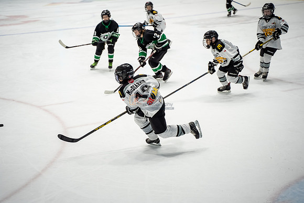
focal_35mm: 75
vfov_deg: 18.2
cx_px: 152
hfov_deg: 27.0
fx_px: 633
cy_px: 102
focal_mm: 75
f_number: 2.8
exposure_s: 1/1000
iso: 2500
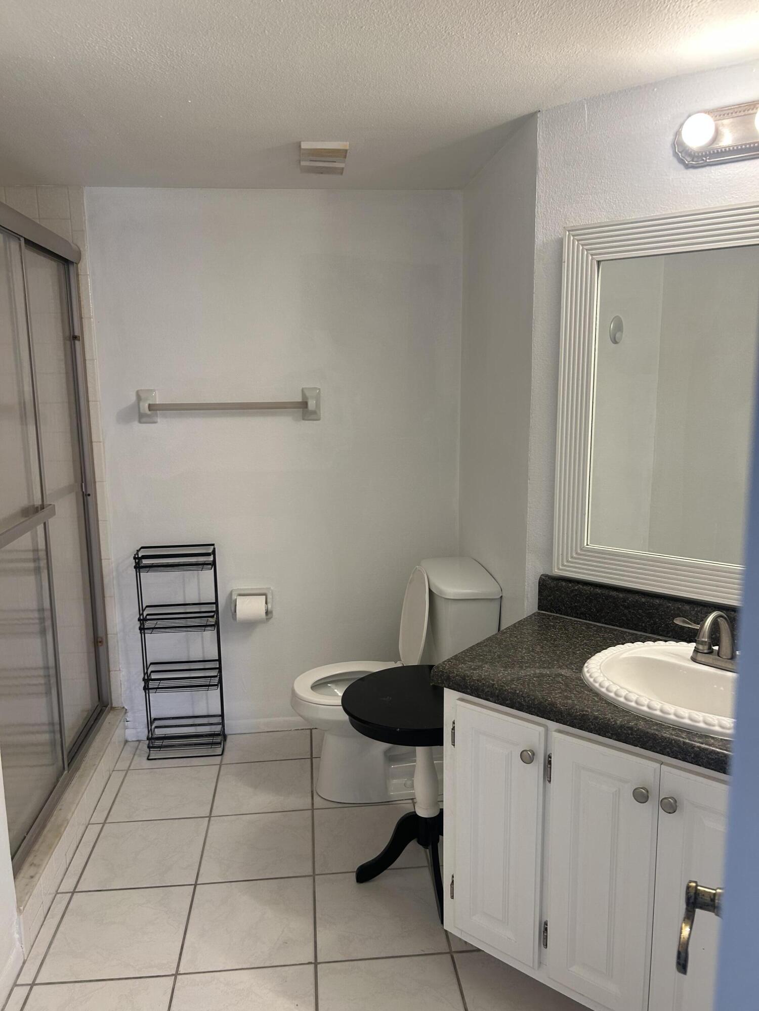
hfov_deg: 53.1
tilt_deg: -9.1
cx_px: 380
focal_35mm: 26
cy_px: 506
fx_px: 760
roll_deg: +0.6
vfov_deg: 67.3
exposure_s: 1/120
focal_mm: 5.7
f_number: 1.5
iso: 80
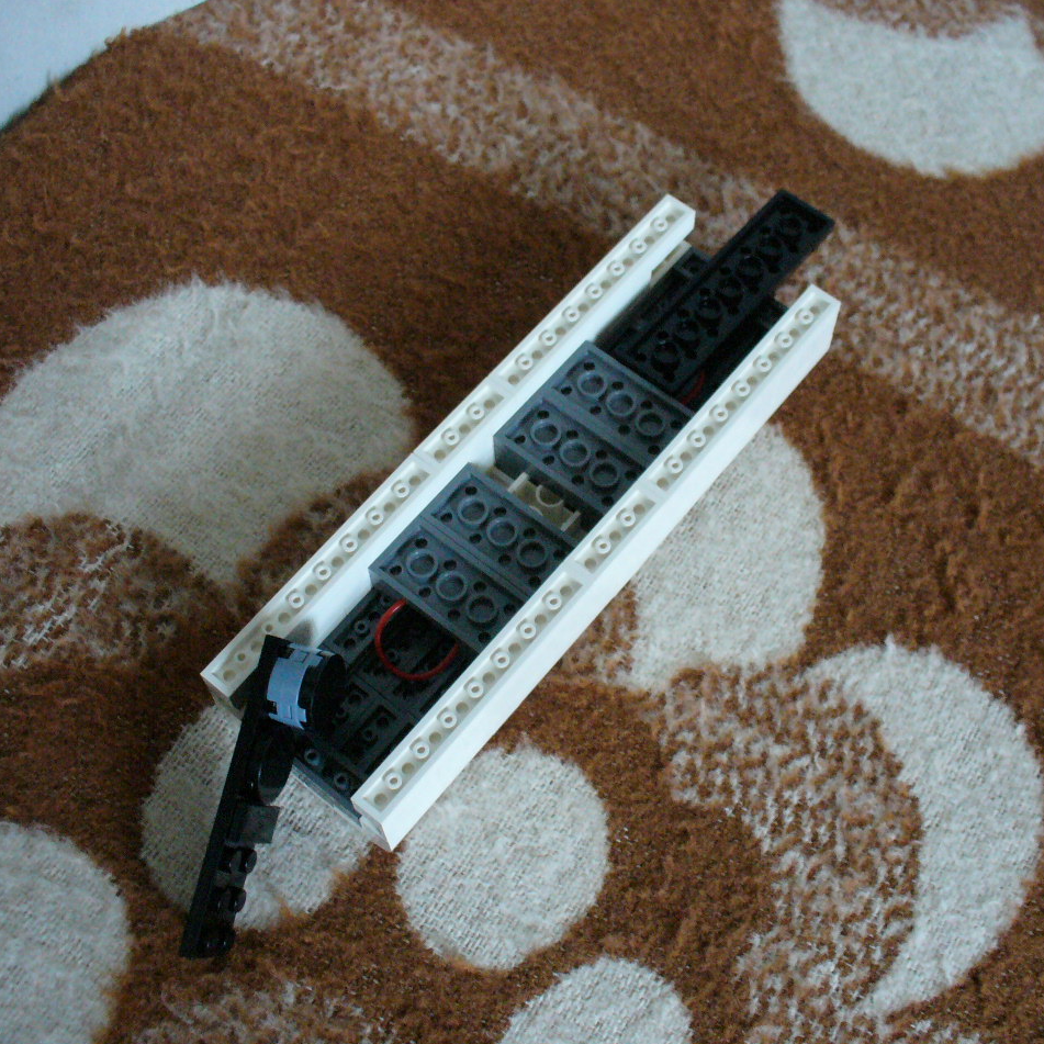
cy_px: 525
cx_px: 577
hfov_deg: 38.3
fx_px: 1501
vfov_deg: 38.3
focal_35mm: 44
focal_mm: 6.1
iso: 400
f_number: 2.8
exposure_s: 1/30
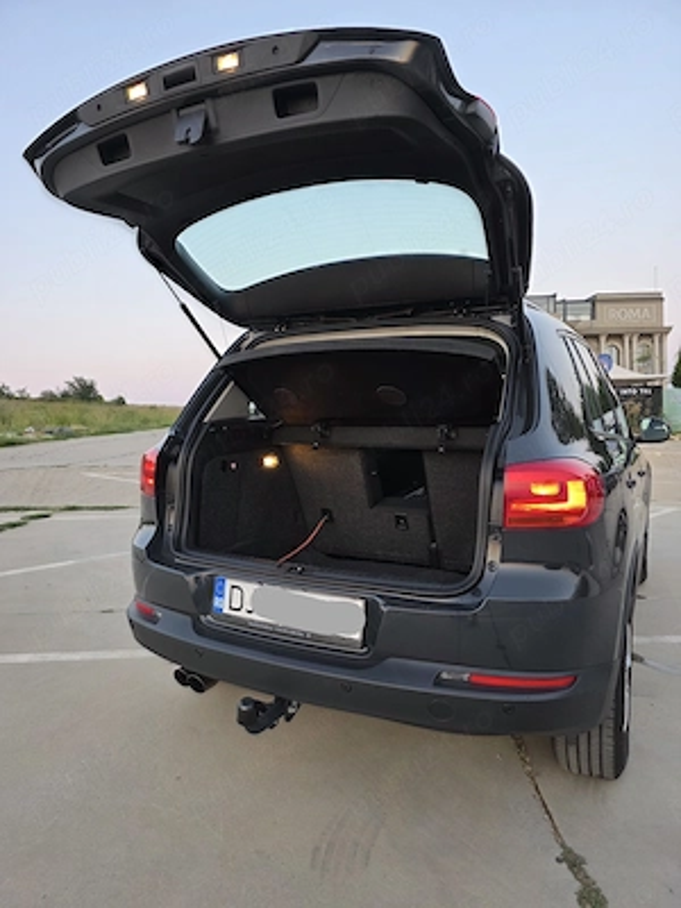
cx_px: 340
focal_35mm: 23
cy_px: 454
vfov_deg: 73.9
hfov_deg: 58.9
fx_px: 603
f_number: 1.7
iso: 160
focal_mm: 6.3
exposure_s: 1/100
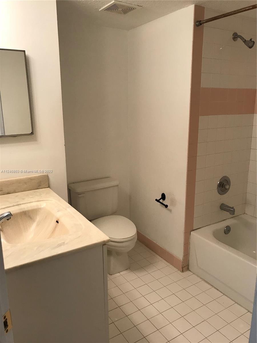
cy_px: 172
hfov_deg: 49.7
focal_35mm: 28
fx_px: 277
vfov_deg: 63.4
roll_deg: +1.1
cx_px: 128
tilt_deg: -14.7
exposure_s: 1/40
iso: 25
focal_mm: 3.99
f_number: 1.8
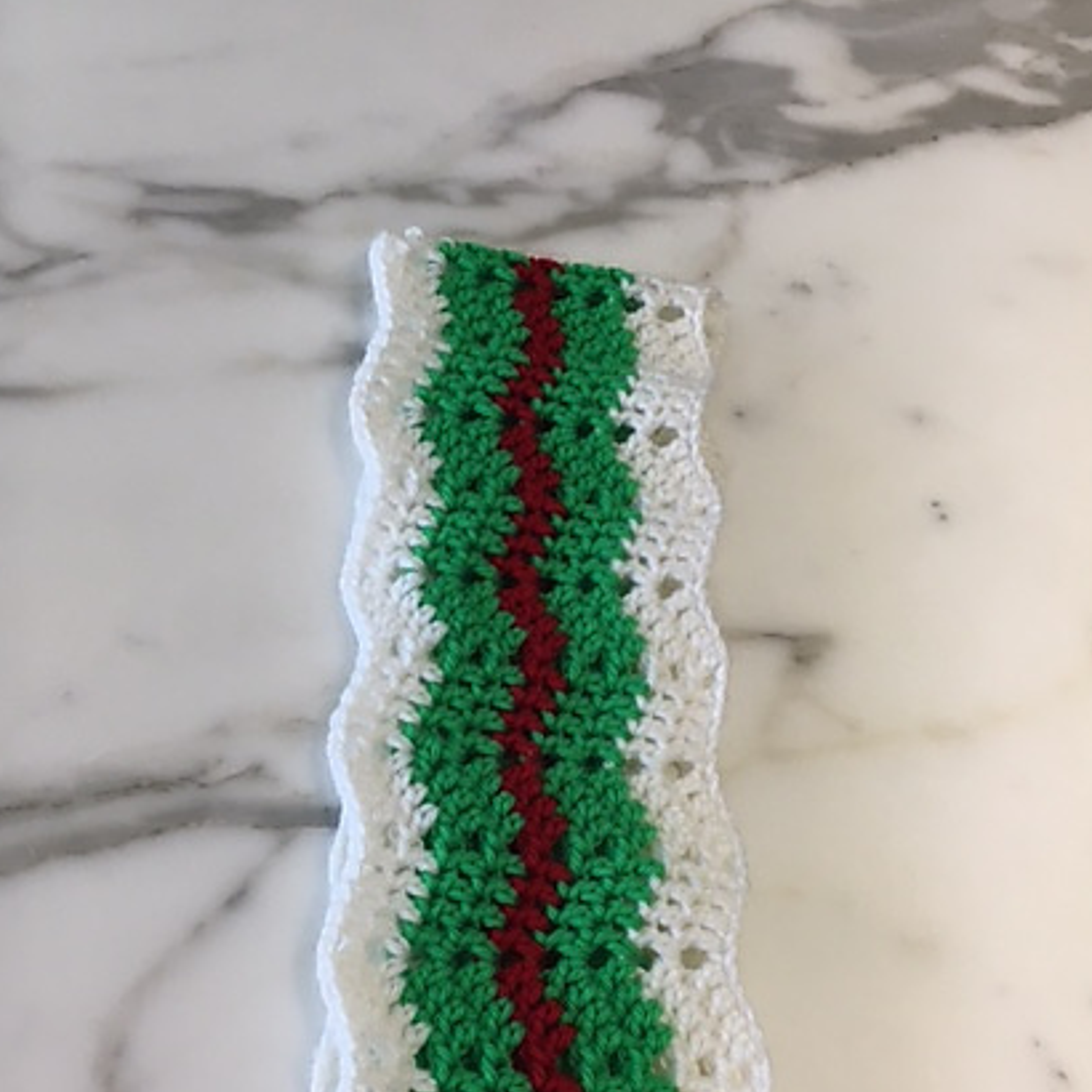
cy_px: 716
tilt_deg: -60.1
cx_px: 535
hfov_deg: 41.9
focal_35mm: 40
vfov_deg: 41.4
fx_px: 1428
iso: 32
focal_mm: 4.15
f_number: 2.2
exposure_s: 1/30
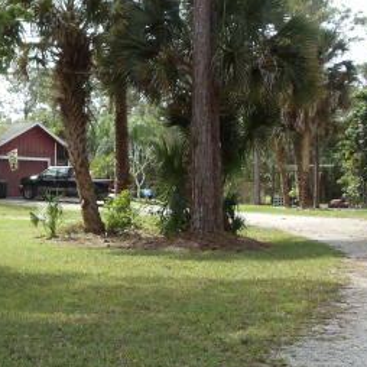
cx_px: -6
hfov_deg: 17.3
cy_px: 173
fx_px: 1175
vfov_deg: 17.7
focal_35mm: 98
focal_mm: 6
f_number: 3.5
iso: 100
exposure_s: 1/320
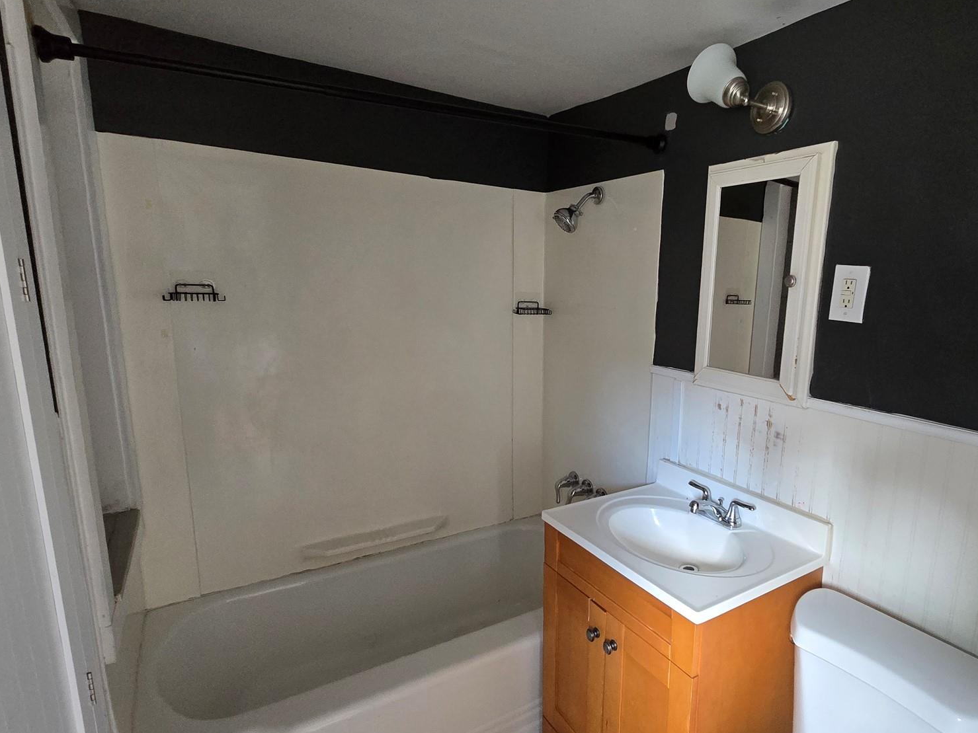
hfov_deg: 86.7
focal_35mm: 18
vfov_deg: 71.5
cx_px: 585
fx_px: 509
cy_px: 393
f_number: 2.2
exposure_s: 1/60
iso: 800
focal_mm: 2.2
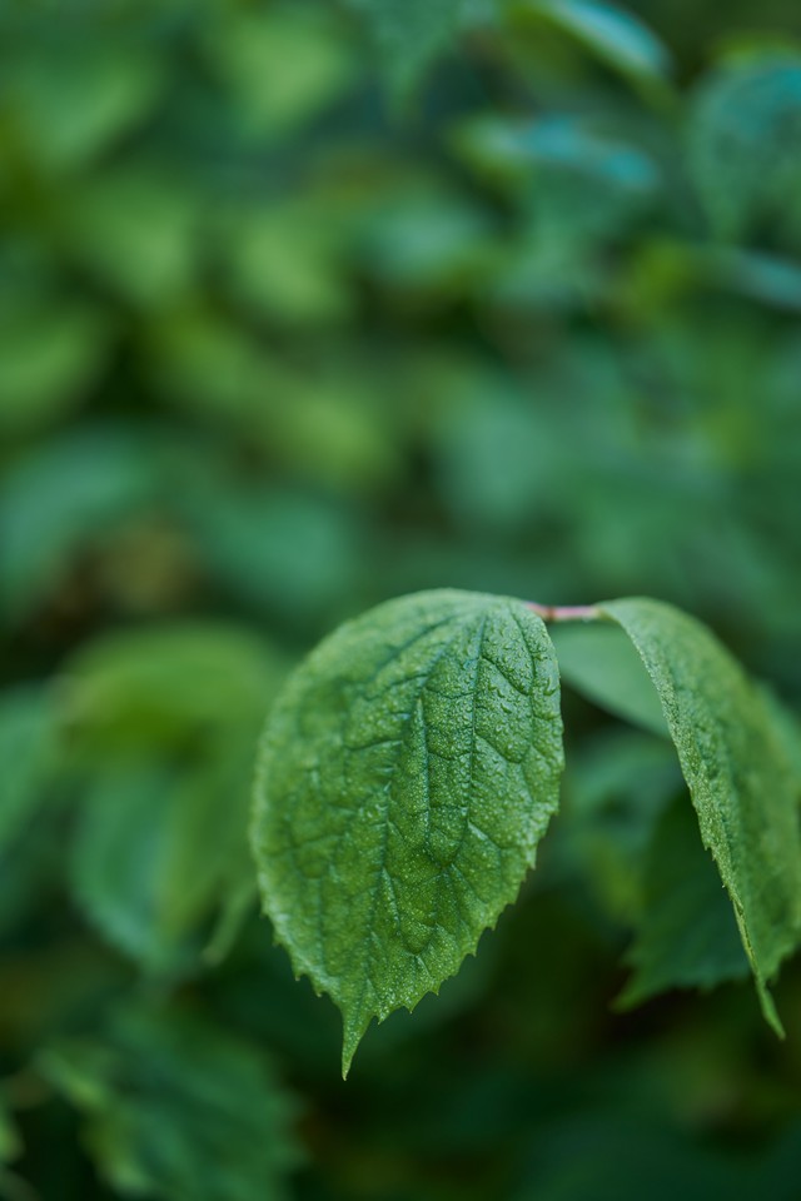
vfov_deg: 23.9
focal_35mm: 85
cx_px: 400
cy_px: 600
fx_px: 2837
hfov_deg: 16.1
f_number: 1.2
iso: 100
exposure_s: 1/125
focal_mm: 85
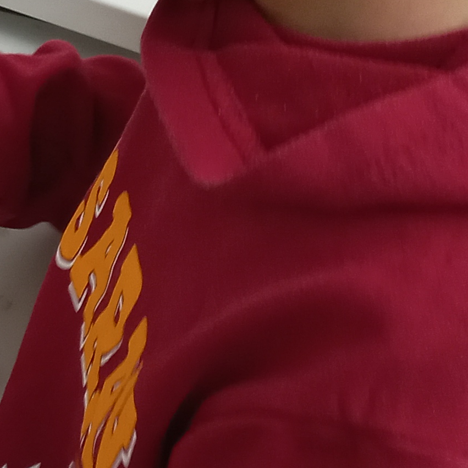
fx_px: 1836
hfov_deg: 13.4
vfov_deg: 14.5
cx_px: -301
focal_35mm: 120
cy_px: 271
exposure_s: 1/50
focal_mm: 4.6
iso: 125
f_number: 1.8
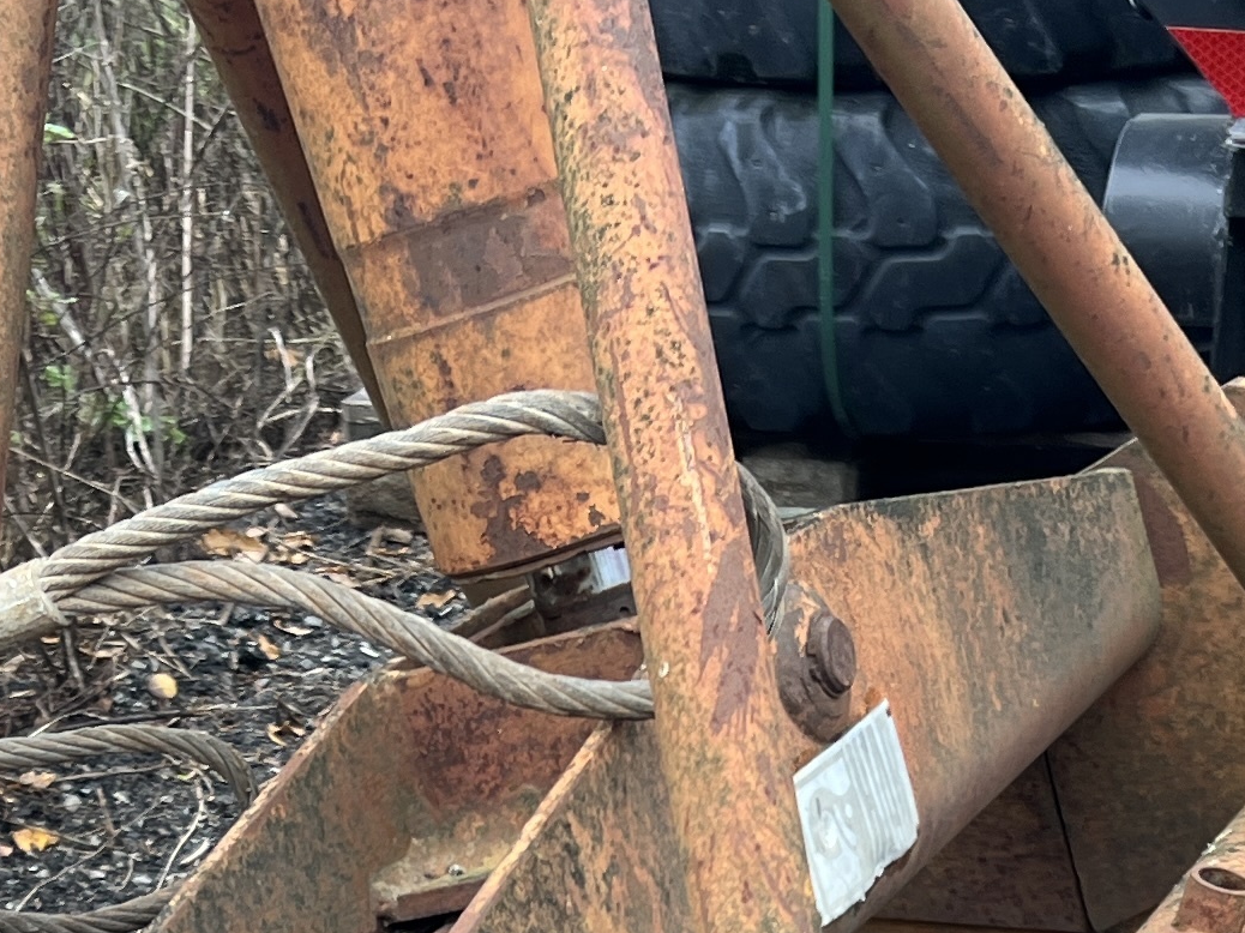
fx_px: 3632
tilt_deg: -27.8
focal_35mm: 101
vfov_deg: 13.8
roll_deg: -0.3
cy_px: 1376
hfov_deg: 19.4
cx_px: 487
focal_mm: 5.7
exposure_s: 1/121
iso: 40
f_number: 1.5
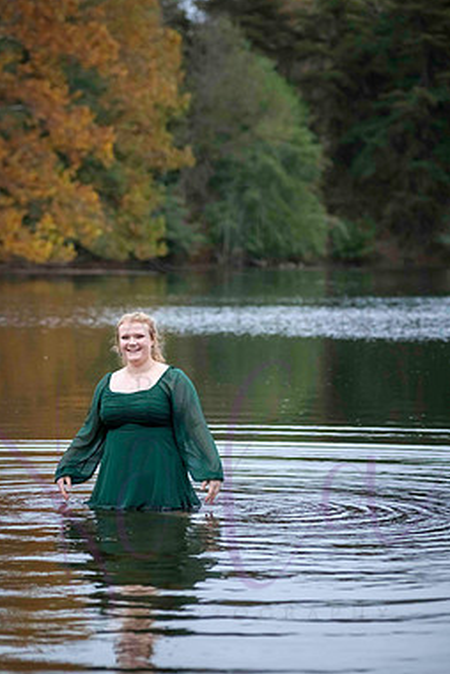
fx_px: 2657
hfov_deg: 9.7
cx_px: 188
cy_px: 387
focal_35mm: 142
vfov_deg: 14.4
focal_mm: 120
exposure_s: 1/320
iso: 1600
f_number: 4
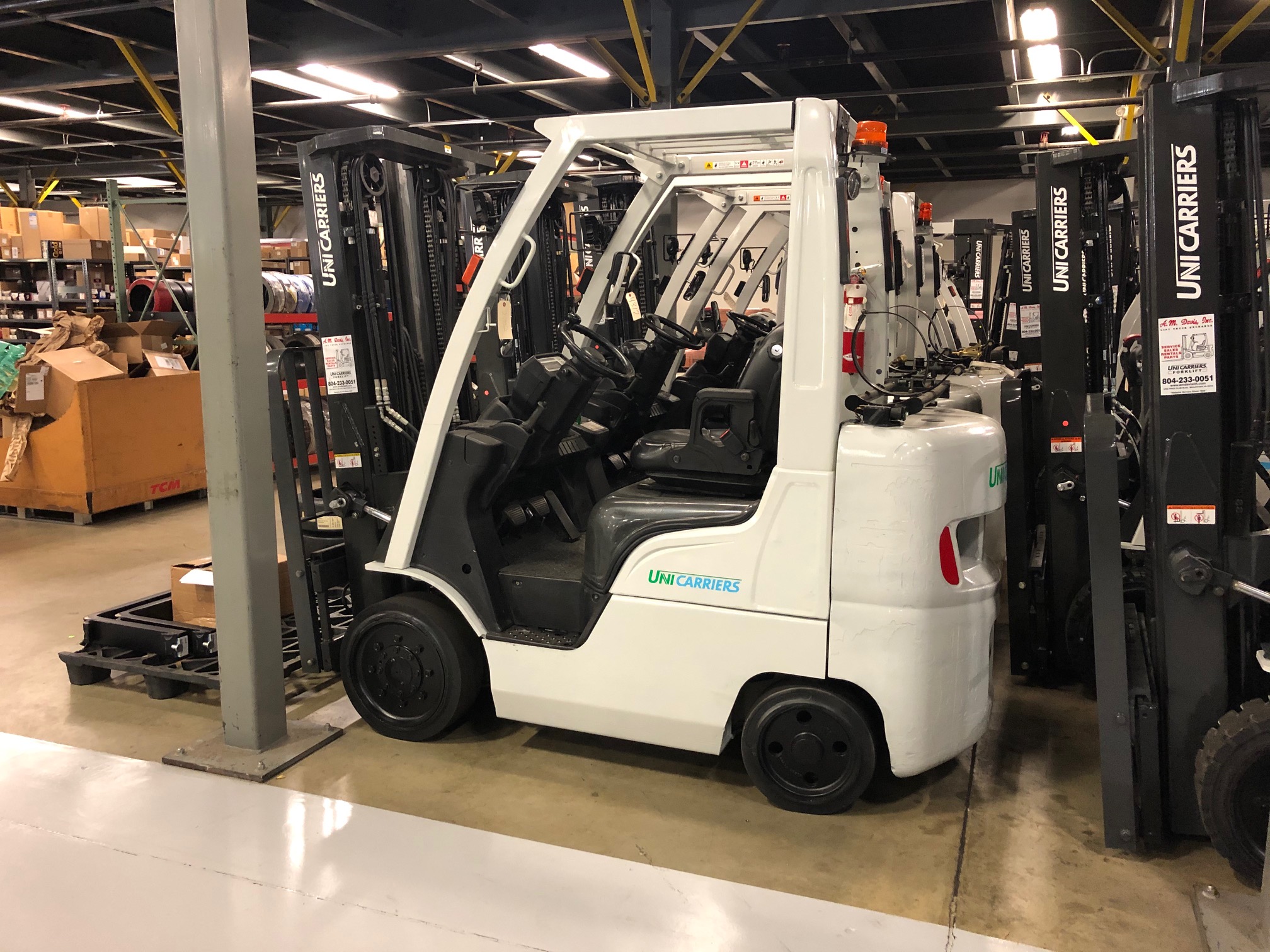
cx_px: 635
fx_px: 1027
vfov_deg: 49.7
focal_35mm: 28
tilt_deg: -9.7
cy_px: 476
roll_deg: +0.3
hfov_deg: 63.4
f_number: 1.8
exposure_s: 1/15
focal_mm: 4
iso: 100
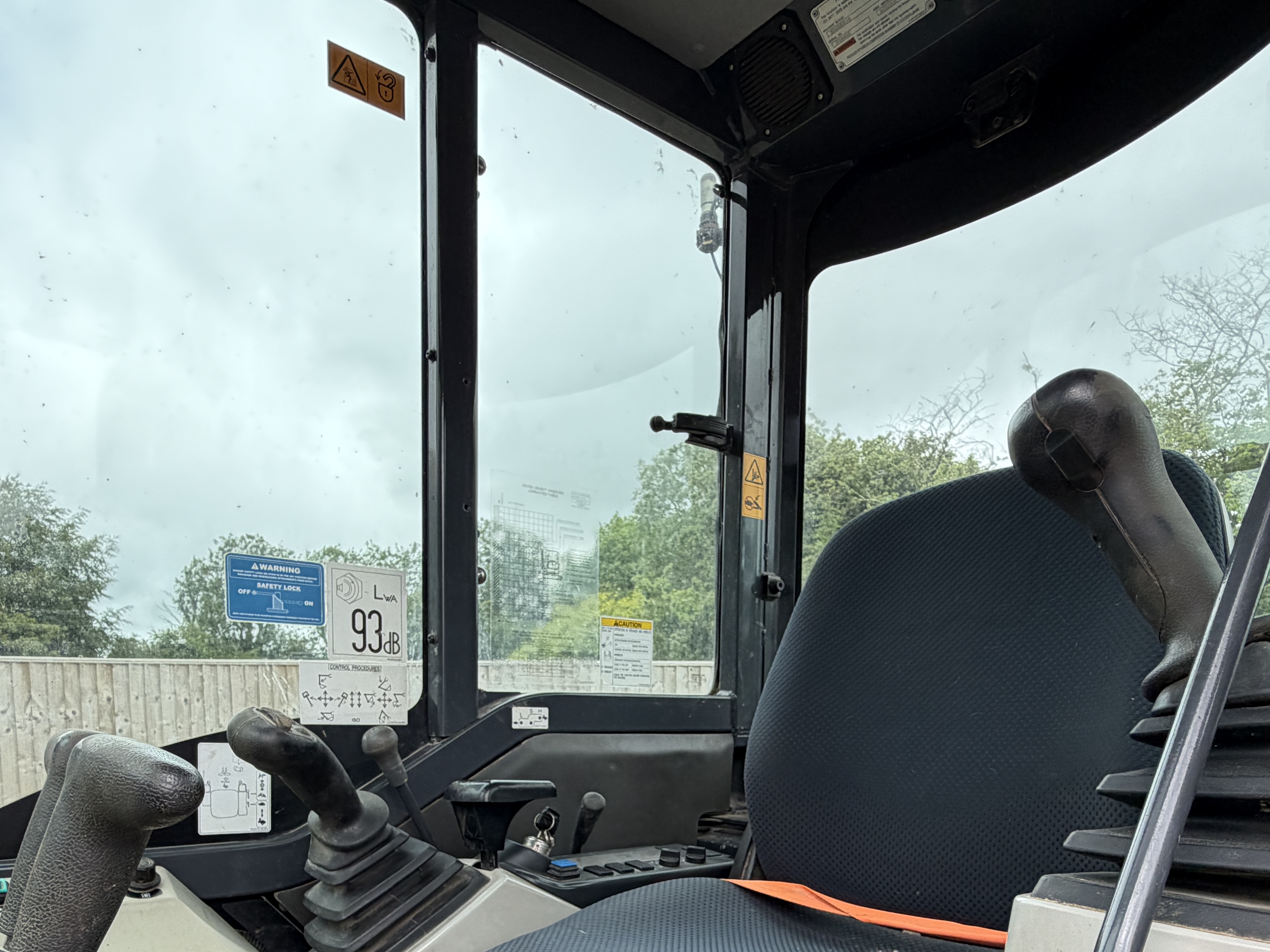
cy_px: 799
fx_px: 917
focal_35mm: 25
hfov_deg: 69.3
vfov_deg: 50.5
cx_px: 596
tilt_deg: -5.5
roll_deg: +0.8
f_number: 2.2
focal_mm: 2.22
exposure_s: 1/502
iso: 50
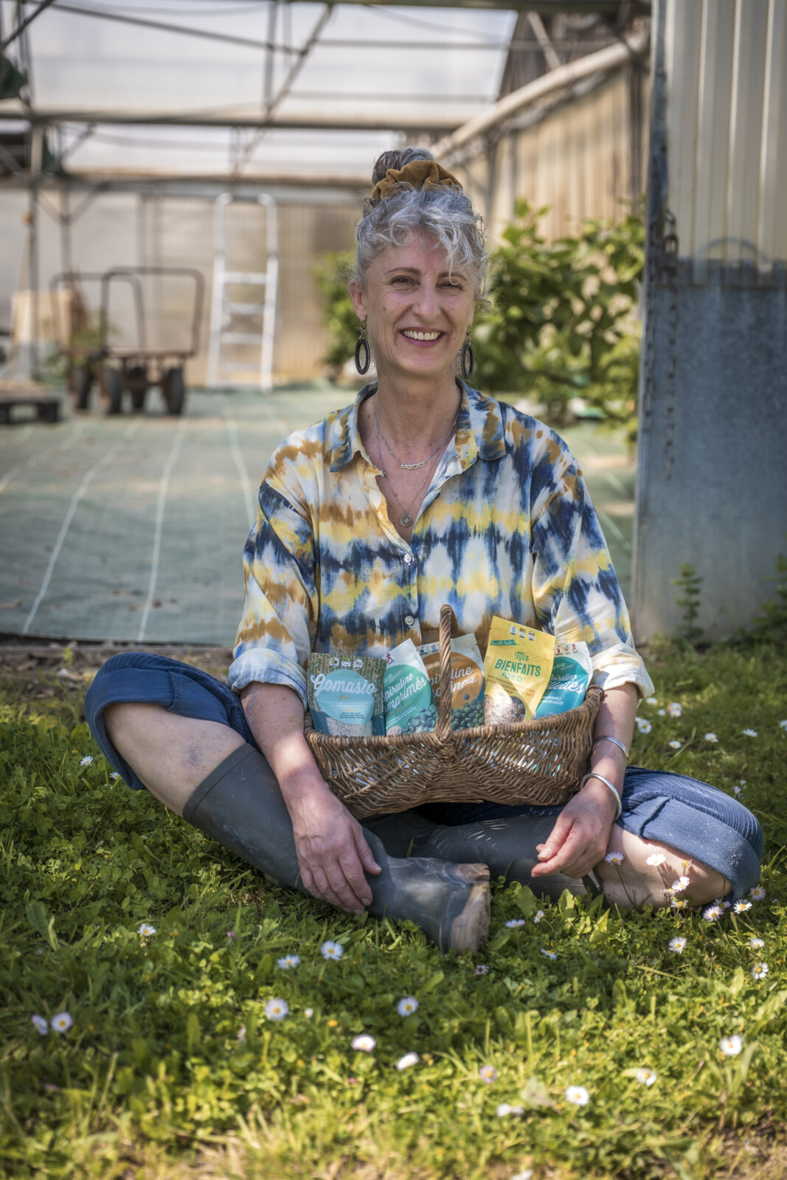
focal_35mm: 55
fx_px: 1803
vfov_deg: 36.2
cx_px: 394
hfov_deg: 24.6
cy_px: 590
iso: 250
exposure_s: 1/2500
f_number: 2.8
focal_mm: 55
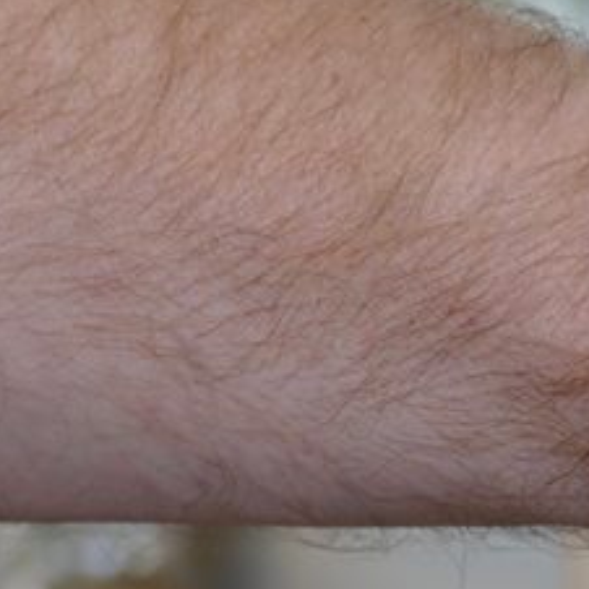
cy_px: 276
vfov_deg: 4.6
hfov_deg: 4.6
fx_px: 7257
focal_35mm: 377
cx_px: 803
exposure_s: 1/80
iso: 500
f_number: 4
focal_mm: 50.69
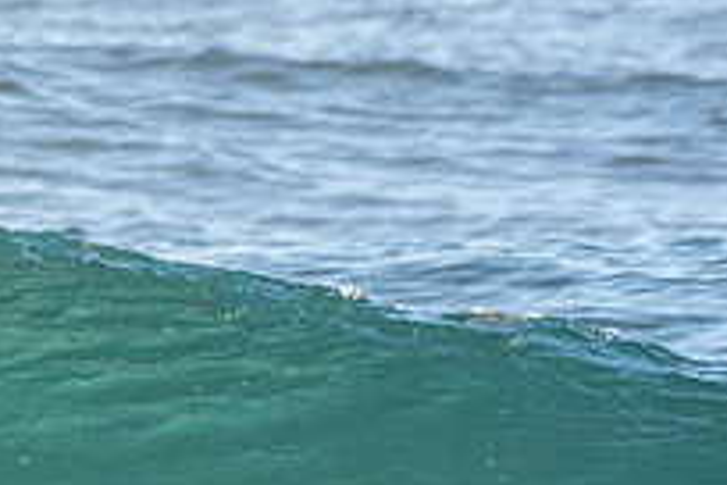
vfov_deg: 0.6
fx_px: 43132
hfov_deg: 1.0
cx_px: -235
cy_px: 590
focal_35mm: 2136
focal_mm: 500
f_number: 5.6
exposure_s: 1/1250
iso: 280
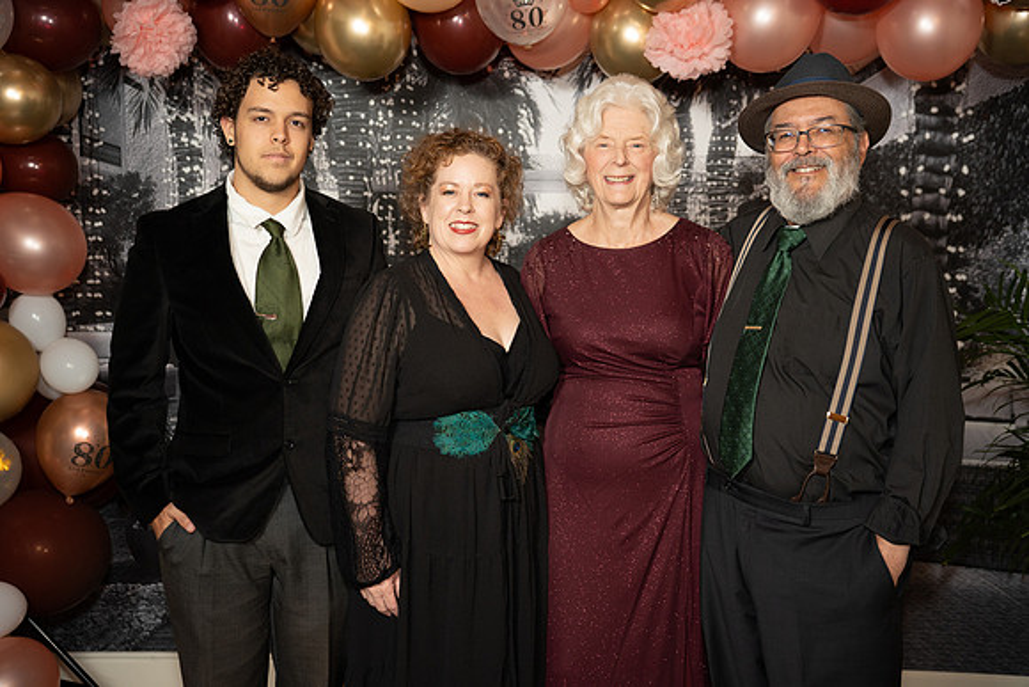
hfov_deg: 44.7
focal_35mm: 44
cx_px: 514
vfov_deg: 30.7
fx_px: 1252
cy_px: 344
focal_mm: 43.8
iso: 1000
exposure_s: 1/160
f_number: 2.8
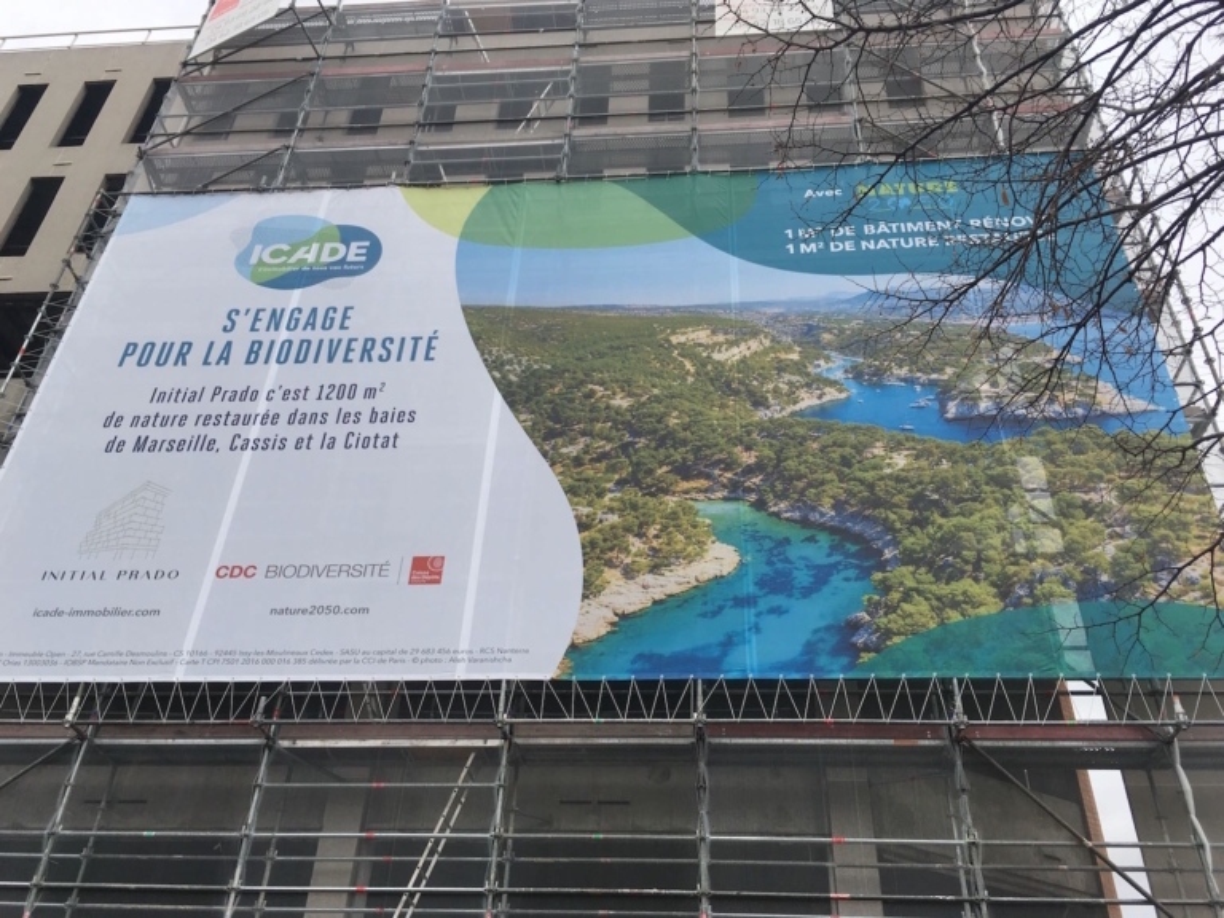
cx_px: 612
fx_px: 1025
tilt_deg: +38.6
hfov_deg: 61.7
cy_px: 459
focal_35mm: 29
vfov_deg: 48.2
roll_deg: -3.4
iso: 25
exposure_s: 1/356
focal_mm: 4.15
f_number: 2.2
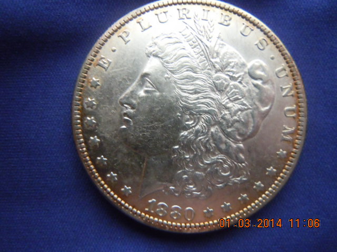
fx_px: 292
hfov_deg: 60.0
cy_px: 126
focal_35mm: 30
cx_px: 168
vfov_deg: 46.8
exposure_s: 1/40
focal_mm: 5.4
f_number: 3.5
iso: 800
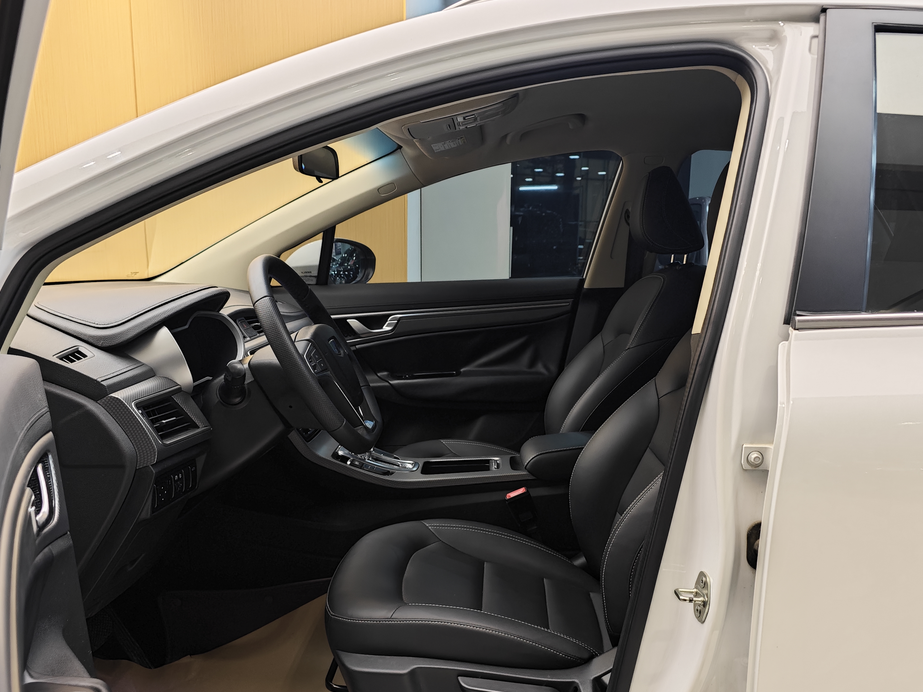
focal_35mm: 32
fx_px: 853
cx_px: 481
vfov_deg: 43.8
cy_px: 439
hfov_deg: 56.8
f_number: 1.9
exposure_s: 1/50
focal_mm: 8.7
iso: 640
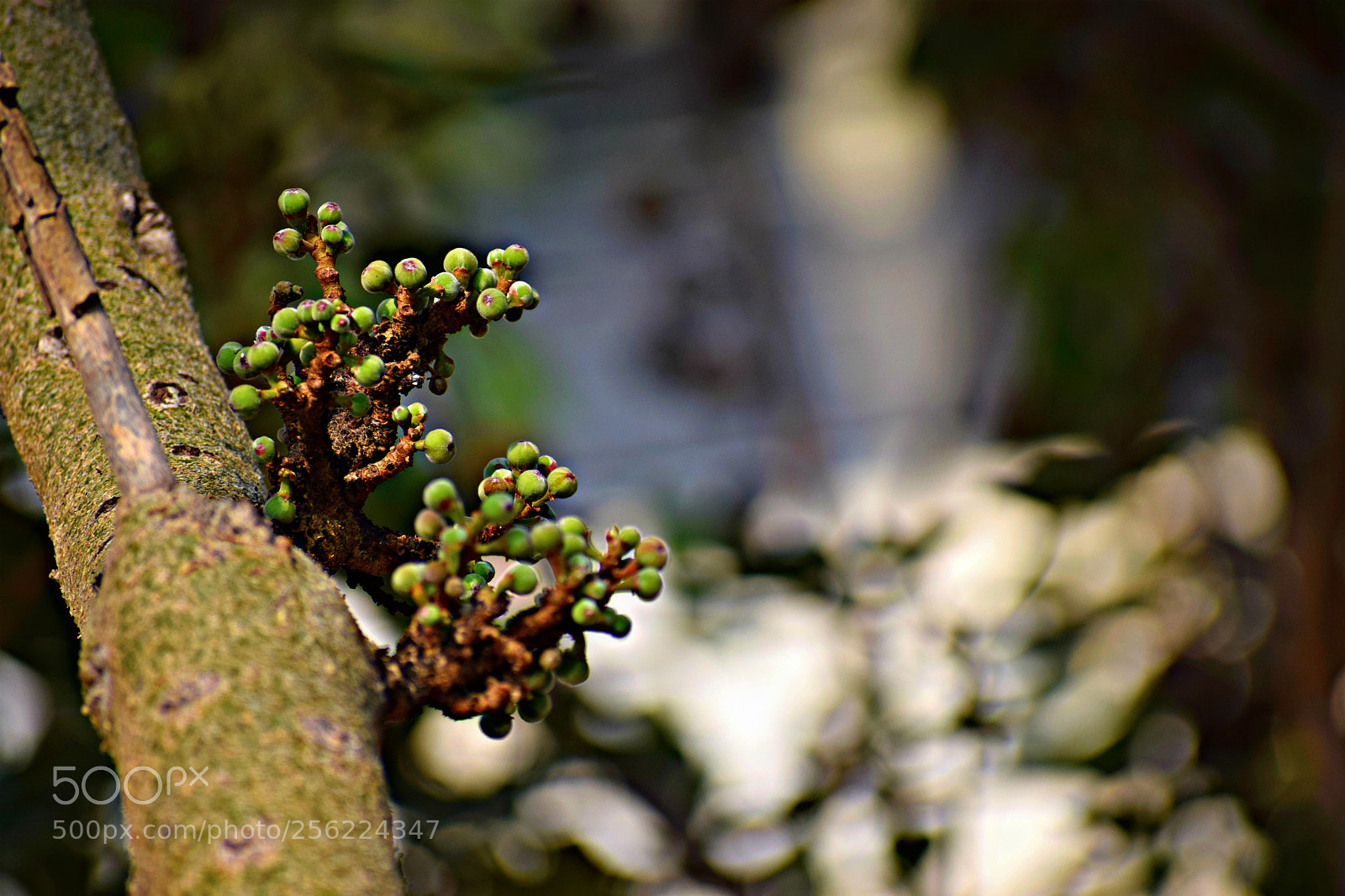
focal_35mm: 450
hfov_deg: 4.6
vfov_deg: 3.1
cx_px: 672
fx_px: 16808
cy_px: 448
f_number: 6.3
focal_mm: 300
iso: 220
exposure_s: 1/500
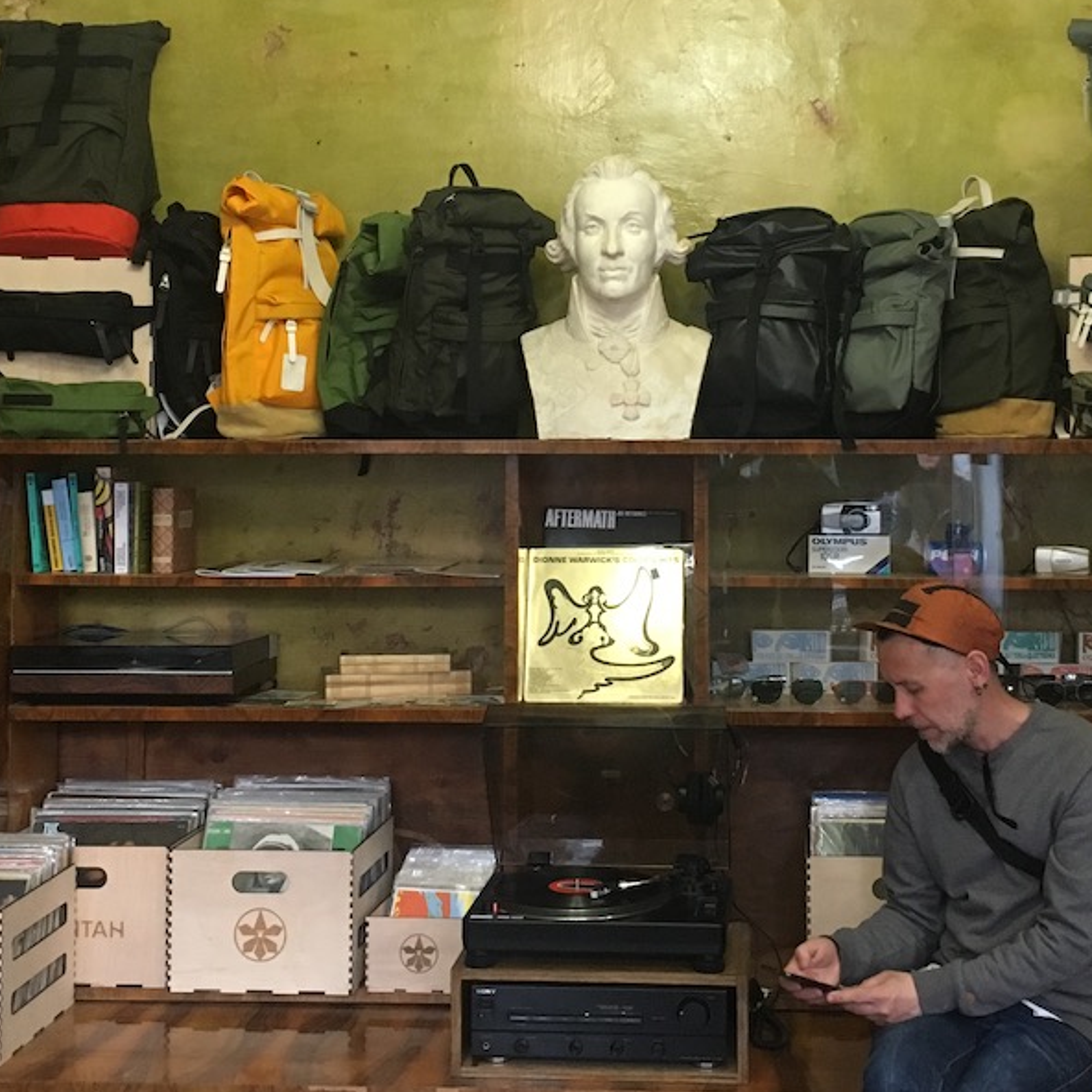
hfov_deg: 32.7
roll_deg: +0.2
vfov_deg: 32.7
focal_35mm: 52
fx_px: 1856
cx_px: 649
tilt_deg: +0.1
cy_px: 421
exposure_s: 1/33
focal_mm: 4.15
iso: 250
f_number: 2.2
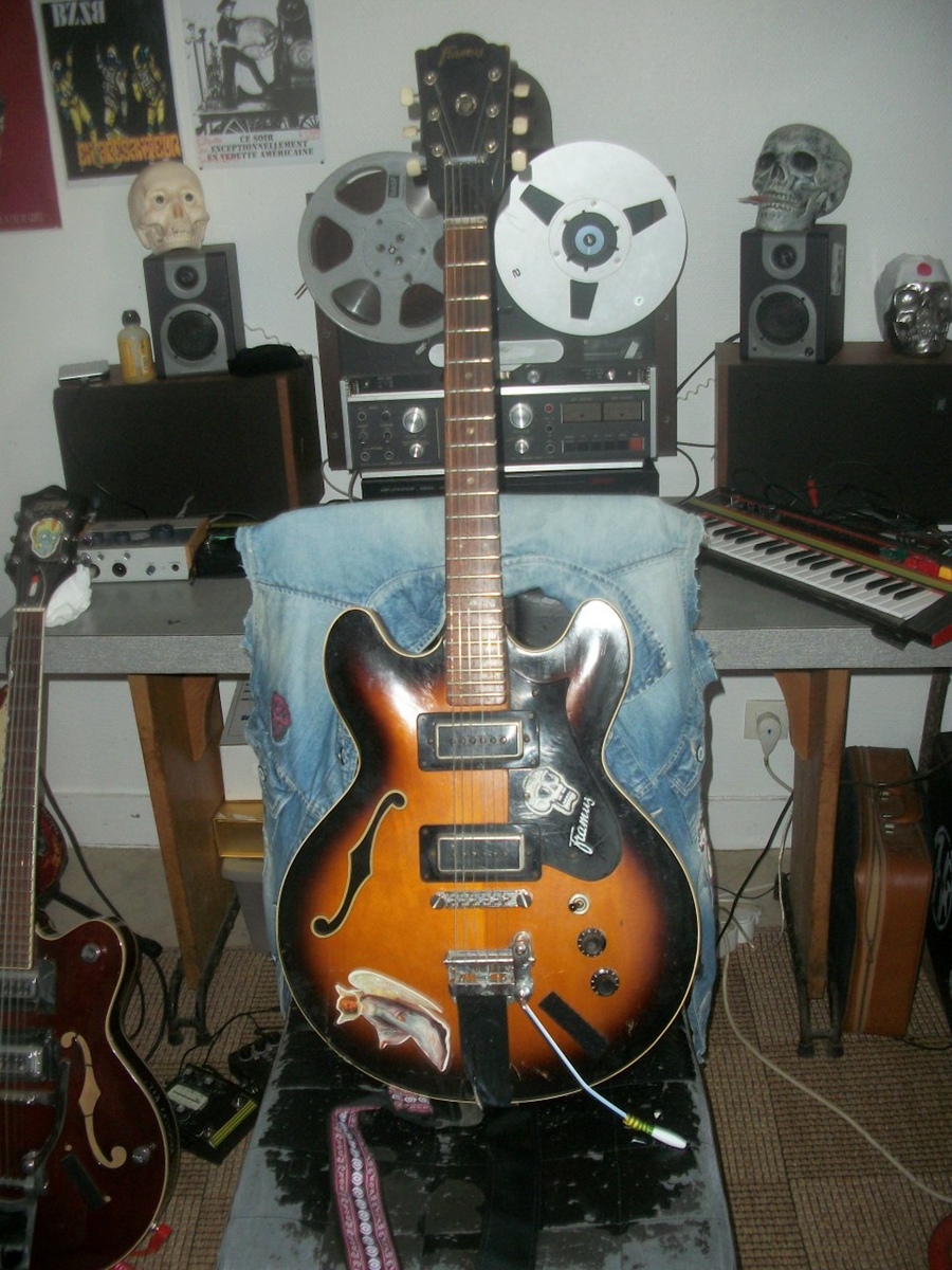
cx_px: 476
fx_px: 1283
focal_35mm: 35
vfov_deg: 52.6
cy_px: 635
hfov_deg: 40.7
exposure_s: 1/30
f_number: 3.1
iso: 160
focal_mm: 6.3
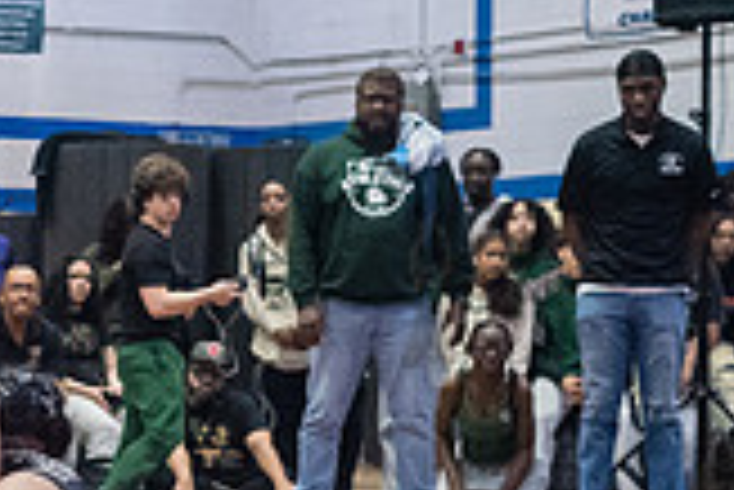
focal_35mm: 161
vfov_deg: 8.5
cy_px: 506
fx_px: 3285
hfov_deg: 12.4
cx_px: -153
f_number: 3.5
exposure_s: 1/400
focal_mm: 35
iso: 6400
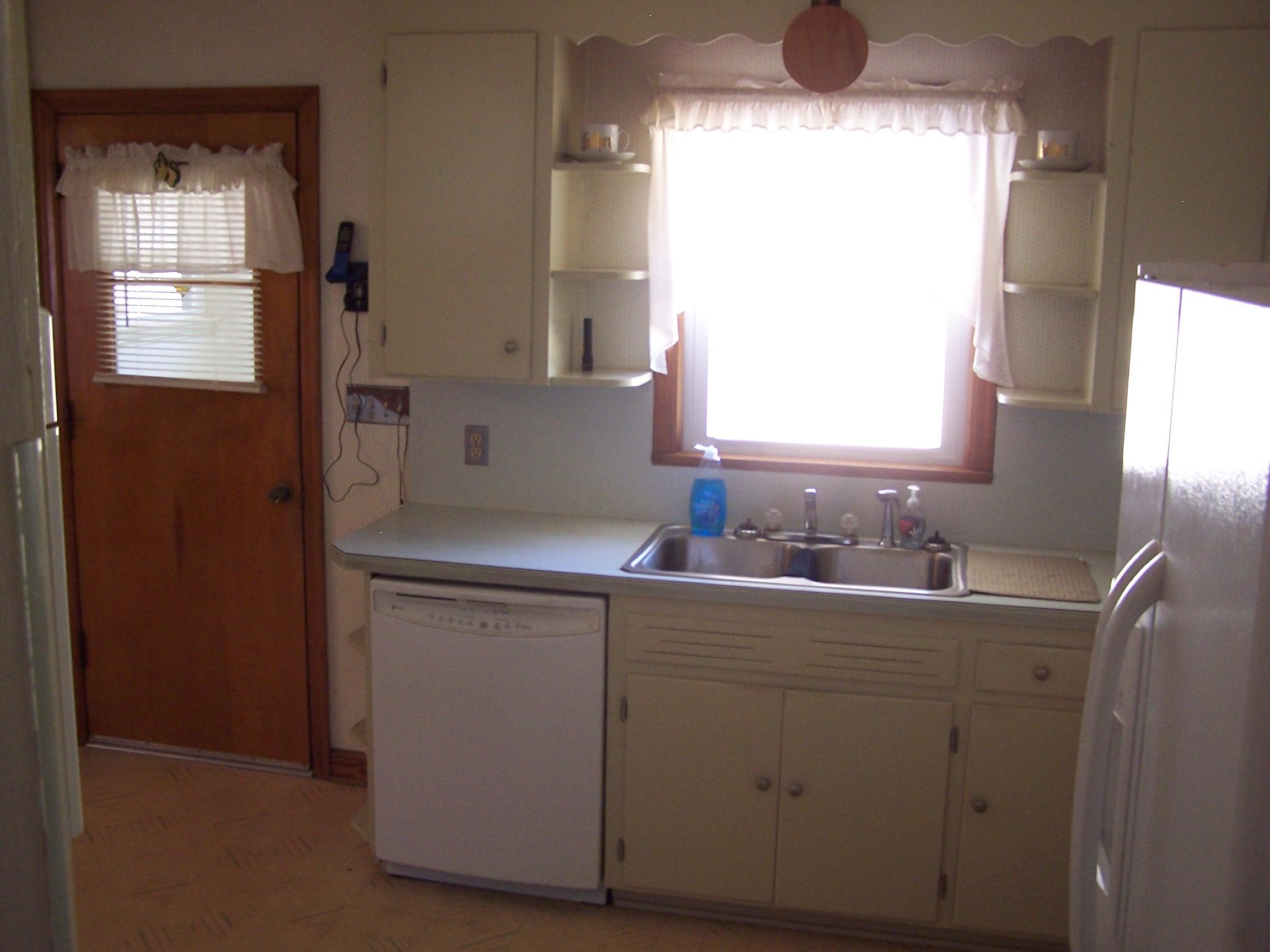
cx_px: 635
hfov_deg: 49.0
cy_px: 476
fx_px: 1394
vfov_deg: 37.7
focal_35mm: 38
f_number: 2.8
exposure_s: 1/8
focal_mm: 6.3
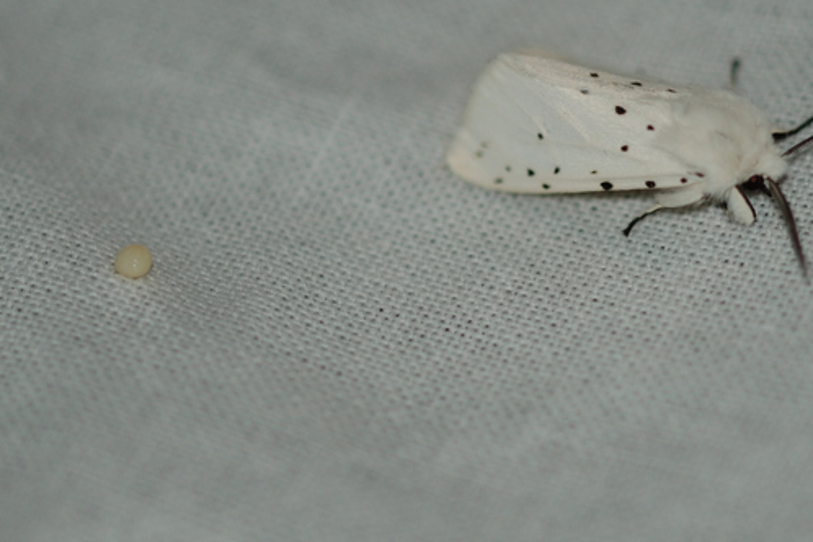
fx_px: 6864
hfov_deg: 6.8
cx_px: 589
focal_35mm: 304
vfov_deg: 4.5
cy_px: 137
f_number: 3.8
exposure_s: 1/250
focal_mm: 105
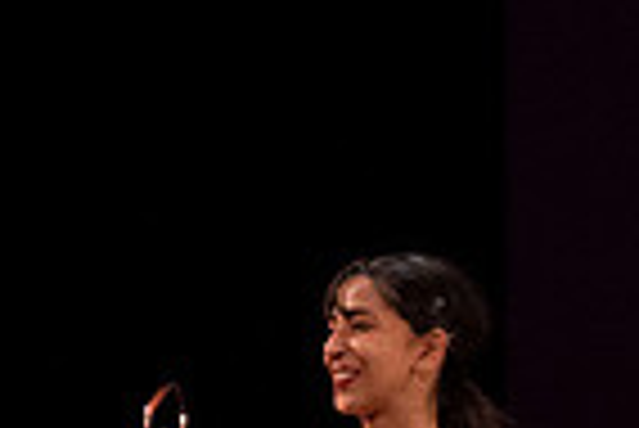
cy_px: 759
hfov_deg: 1.3
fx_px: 28606
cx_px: -158
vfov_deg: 0.9
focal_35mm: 1610
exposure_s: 1/500
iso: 12800
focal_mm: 394
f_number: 11
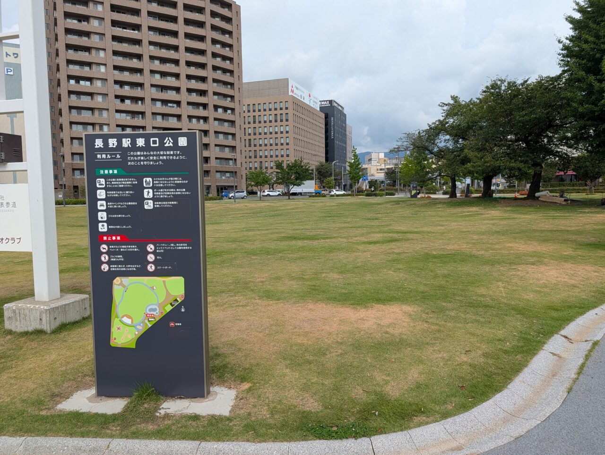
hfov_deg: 71.5
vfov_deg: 56.9
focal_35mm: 24
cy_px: 228
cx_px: 302
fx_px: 420
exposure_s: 1/1233
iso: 21
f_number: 1.68
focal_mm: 6.9
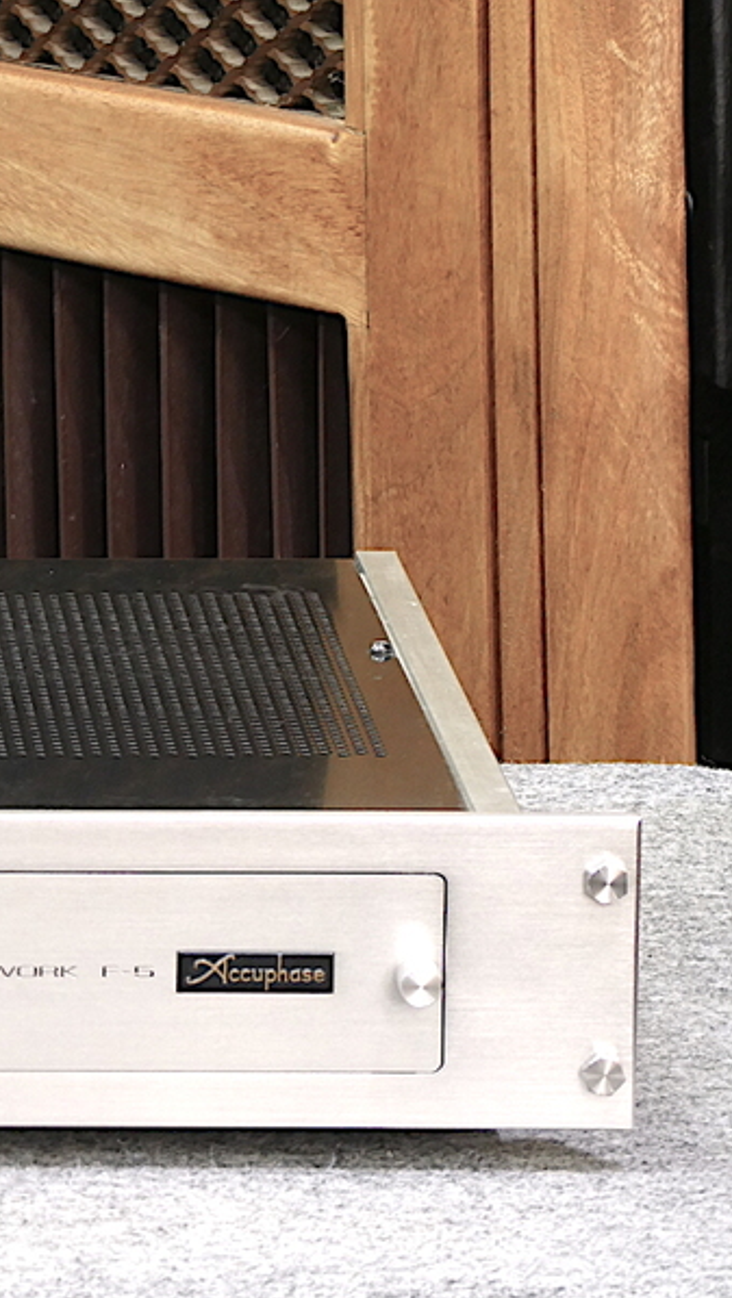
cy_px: 603
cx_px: -298
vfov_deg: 9.1
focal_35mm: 236
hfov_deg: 5.1
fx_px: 8132
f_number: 5.3
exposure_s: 1/3.2
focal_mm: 24.2
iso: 200
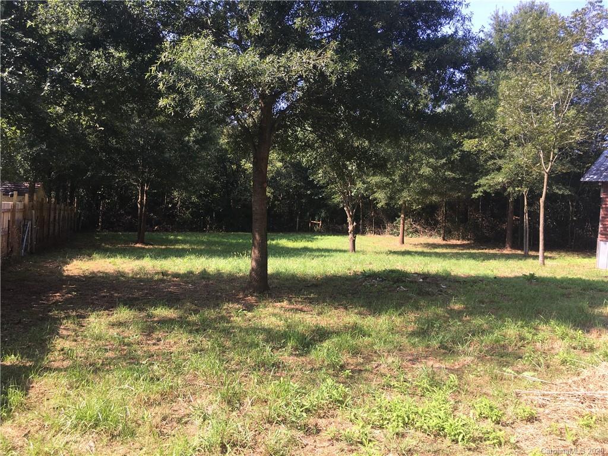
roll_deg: -3.7
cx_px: 304
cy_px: 228
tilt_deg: +0.2
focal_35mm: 29
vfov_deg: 48.2
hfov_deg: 61.7
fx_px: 509
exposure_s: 1/371
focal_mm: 4.15
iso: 25
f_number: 2.2
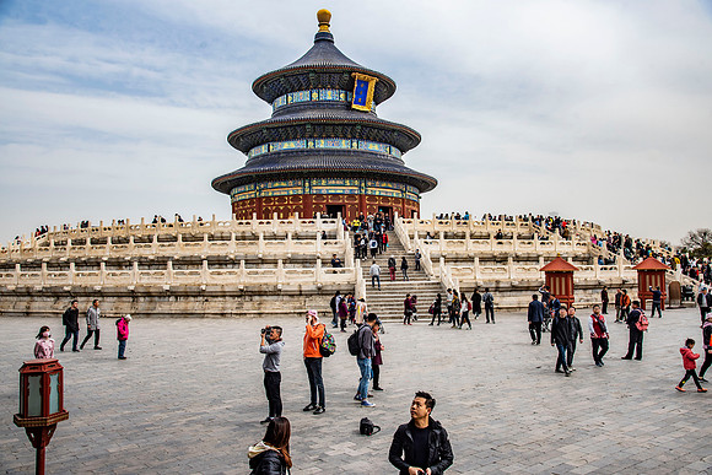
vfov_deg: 42.3
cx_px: 356
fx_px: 613
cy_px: 238
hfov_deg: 60.3
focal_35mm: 31
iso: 100
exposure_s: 1/400
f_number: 7.1
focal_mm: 31
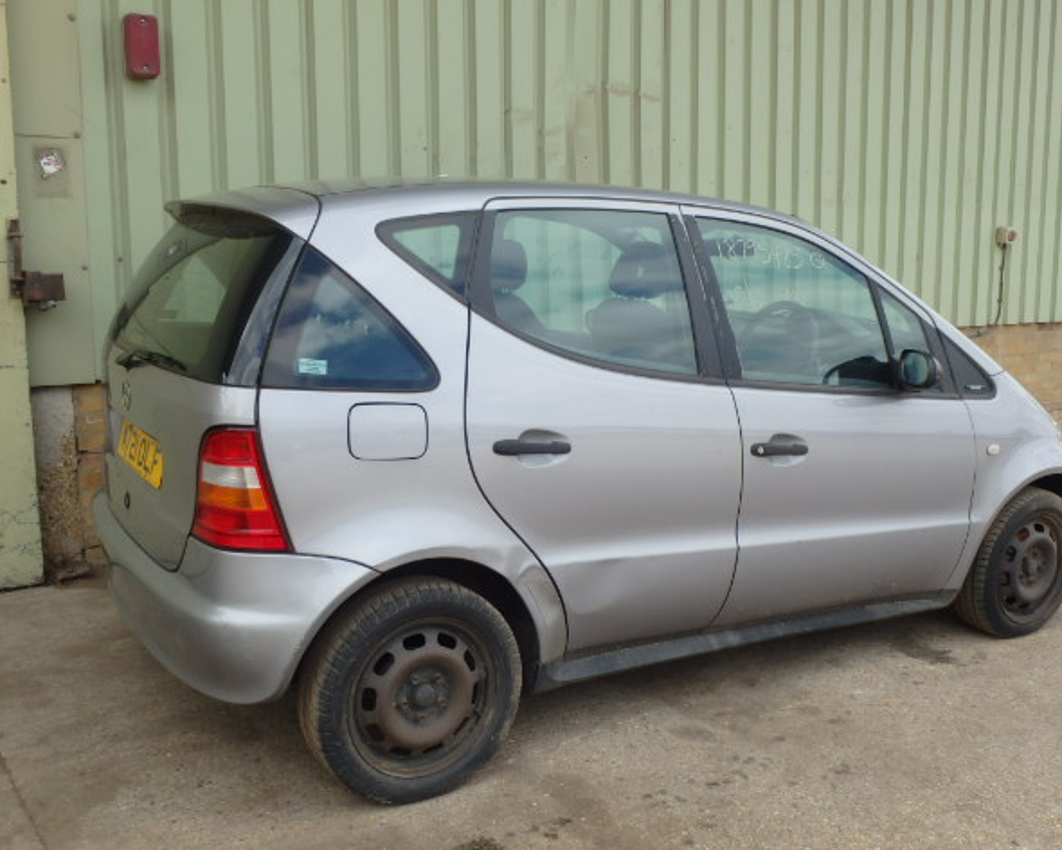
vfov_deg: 41.2
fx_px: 1132
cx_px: 563
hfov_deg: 50.2
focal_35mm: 36
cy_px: 427
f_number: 4.4
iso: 125
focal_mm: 6.1
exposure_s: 1/320
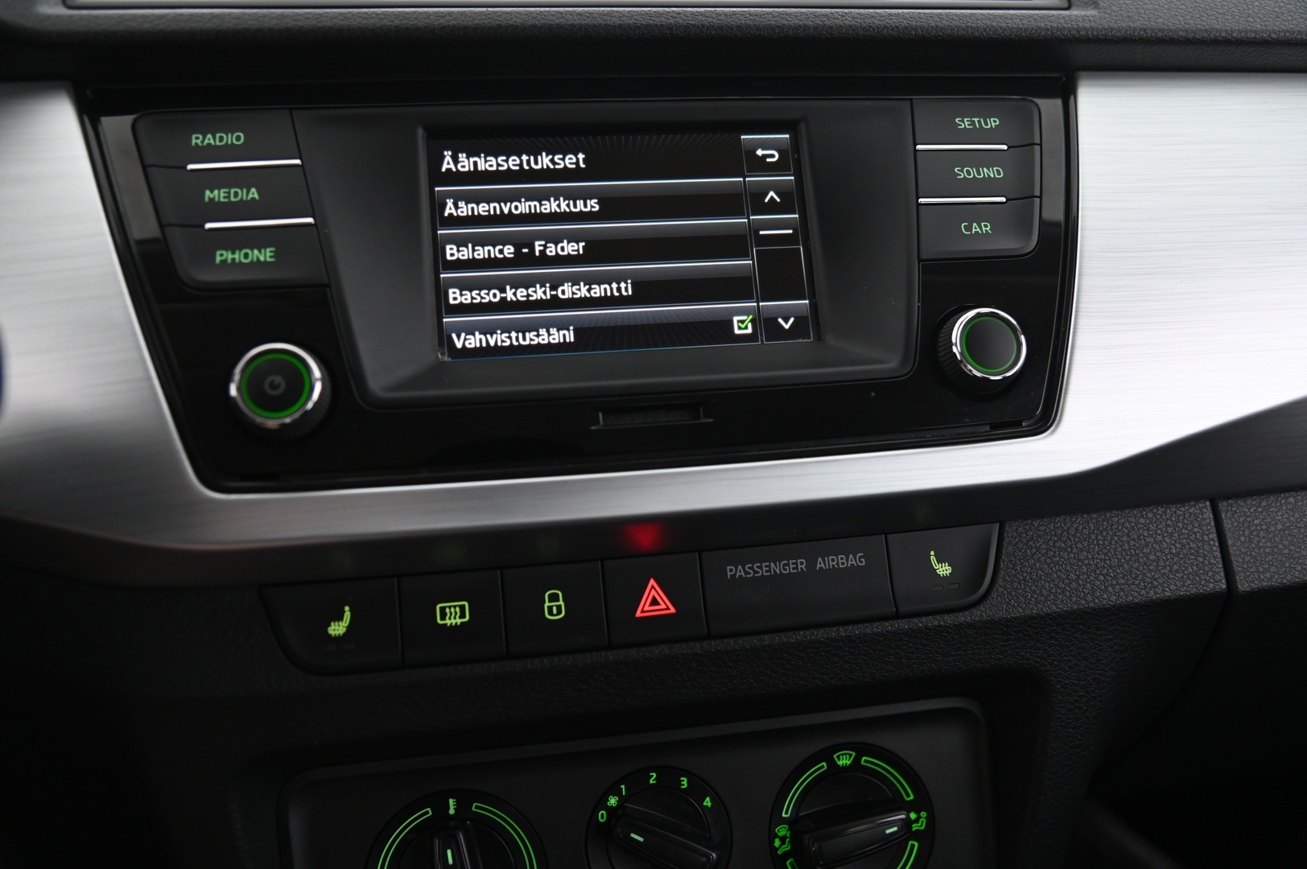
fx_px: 1161
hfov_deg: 58.8
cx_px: 654
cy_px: 434
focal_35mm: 32
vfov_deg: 41.1
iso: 2000
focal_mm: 32
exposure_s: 1/20
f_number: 4
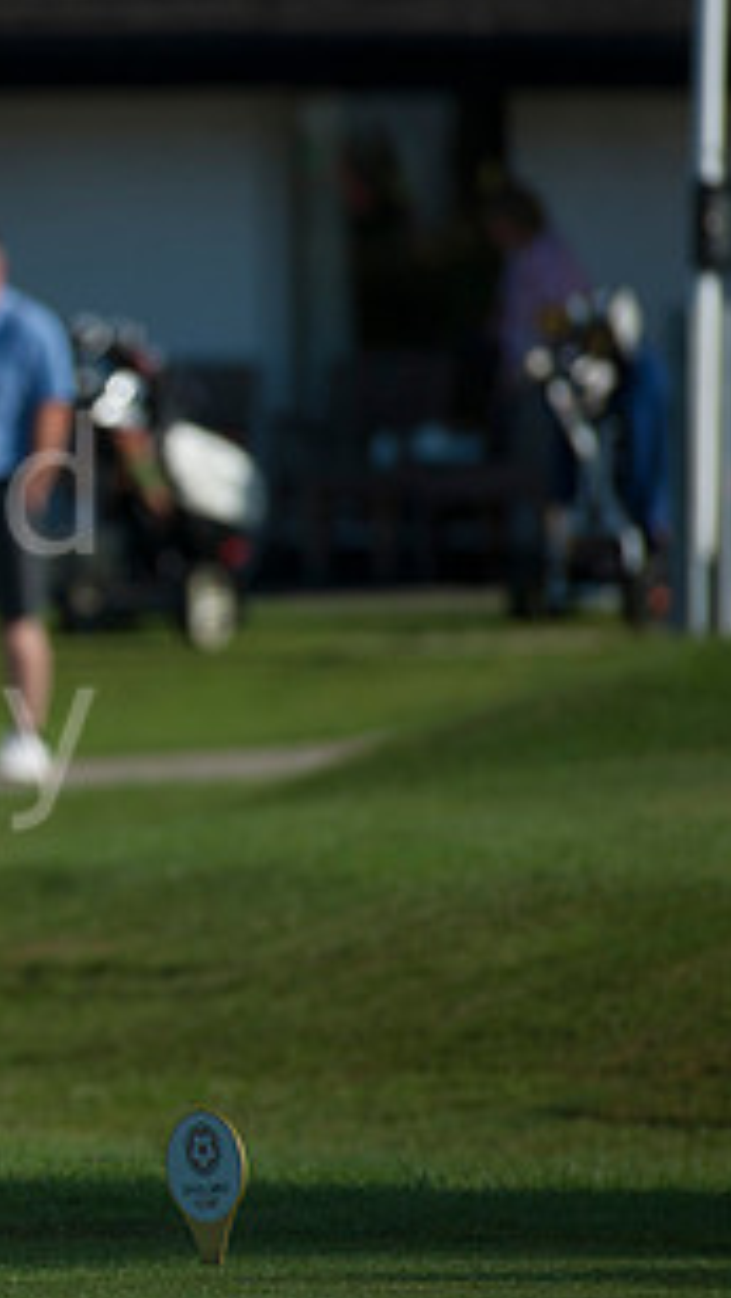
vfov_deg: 3.6
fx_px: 20406
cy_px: 524
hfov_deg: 2.0
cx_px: -439
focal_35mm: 593
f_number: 5.6
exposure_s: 1/2000
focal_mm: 300
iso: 200
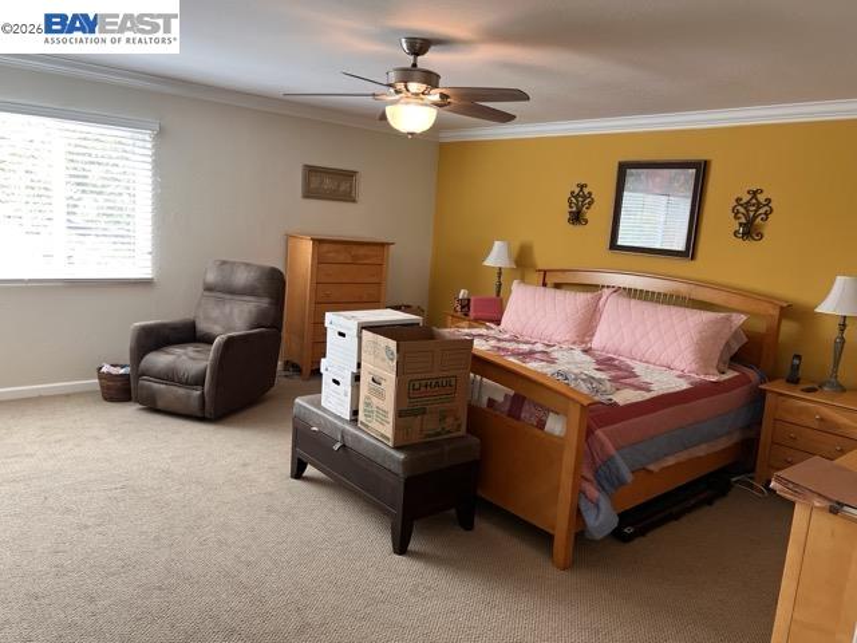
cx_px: 428
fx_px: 644
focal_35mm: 26
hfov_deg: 67.3
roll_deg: -4.7
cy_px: 322
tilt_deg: -9.8
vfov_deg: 53.1
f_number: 1.5
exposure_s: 1/120
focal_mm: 5.7
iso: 125
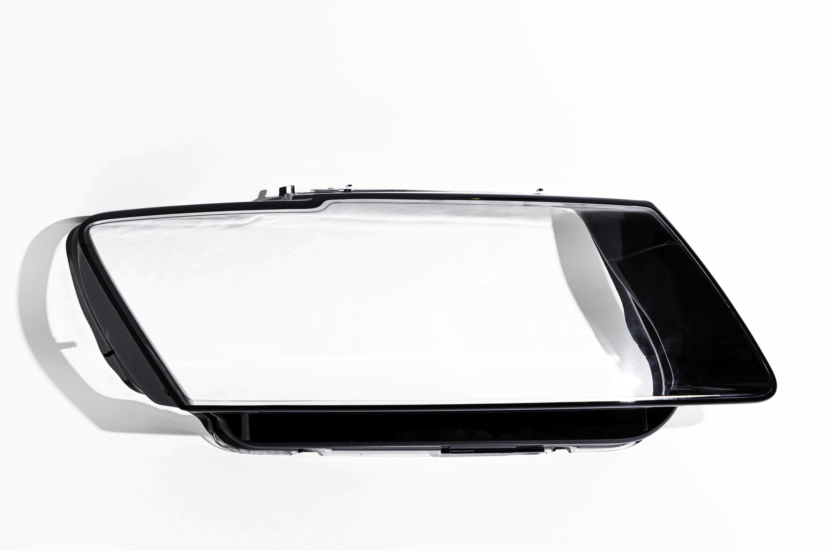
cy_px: 276
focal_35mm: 74
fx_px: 1700
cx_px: 414
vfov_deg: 18.4
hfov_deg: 27.3
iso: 100
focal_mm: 74
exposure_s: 1/250
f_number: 9
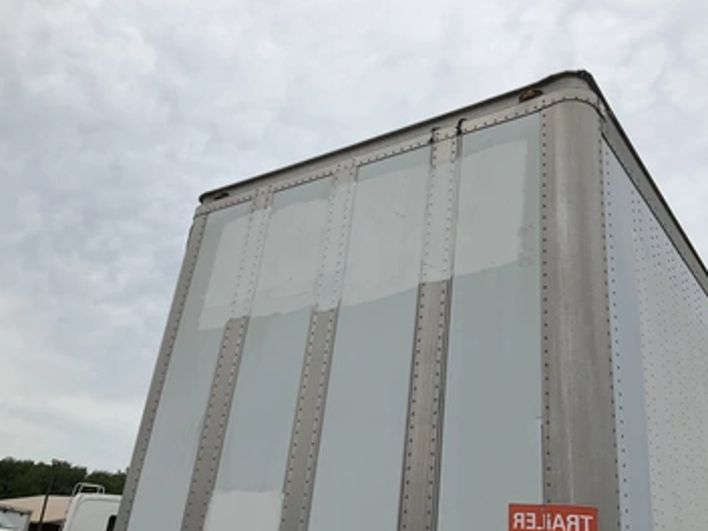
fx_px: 675
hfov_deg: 55.2
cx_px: 398
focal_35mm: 33
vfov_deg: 42.9
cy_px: 255
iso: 25
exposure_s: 1/3534
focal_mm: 3
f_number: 1.8
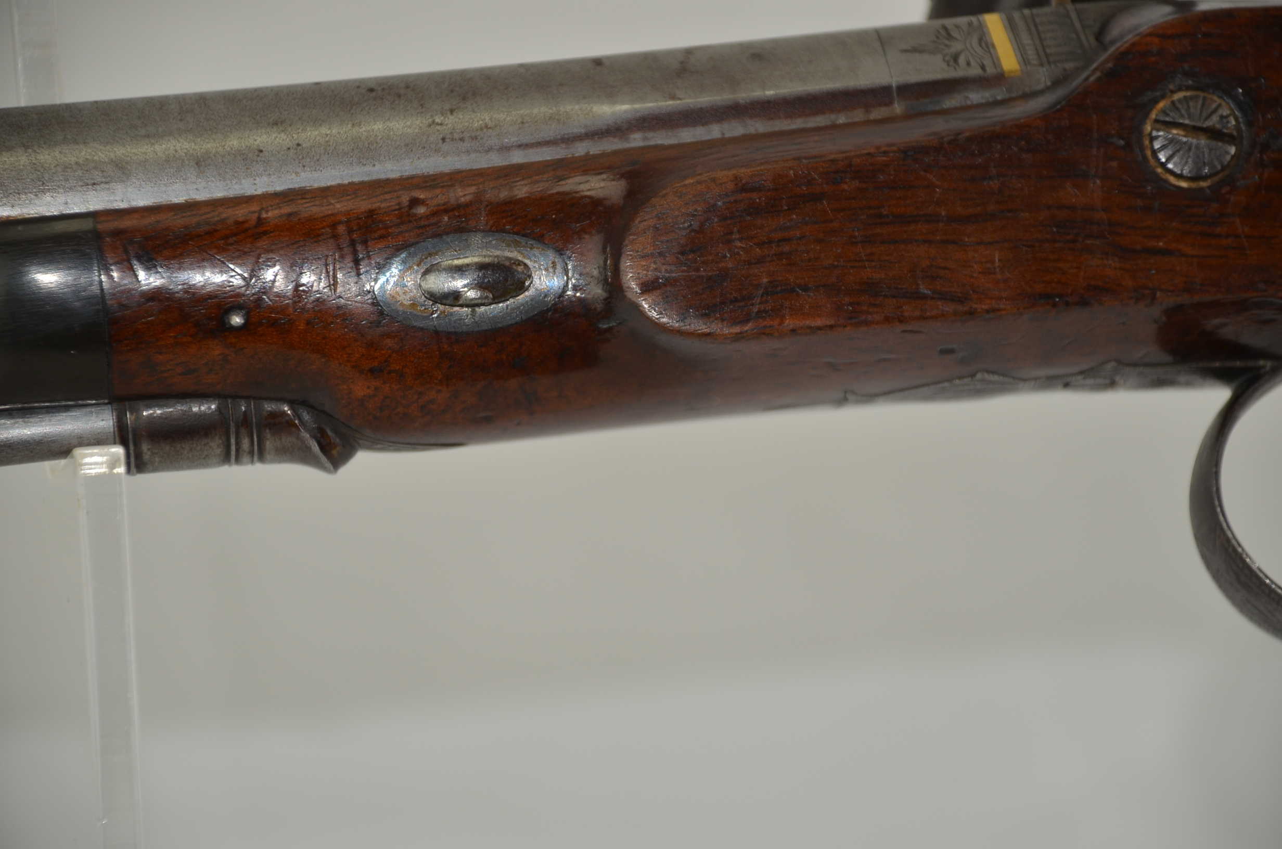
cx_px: 641
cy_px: 424
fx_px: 7196
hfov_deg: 10.2
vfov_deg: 6.8
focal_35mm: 202
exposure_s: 1/125
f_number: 5.6
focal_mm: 135
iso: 250
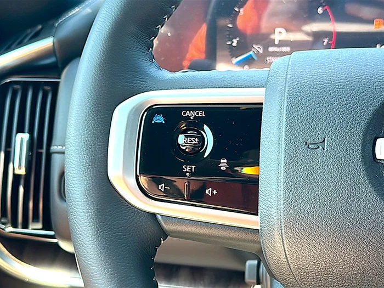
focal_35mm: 44
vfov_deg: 32.9
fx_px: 488
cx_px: 192
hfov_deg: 42.9
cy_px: 144
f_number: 1.78
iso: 64
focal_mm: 6.86
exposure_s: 1/111
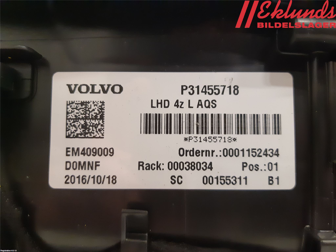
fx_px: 252
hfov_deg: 67.3
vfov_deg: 53.1
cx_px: 168
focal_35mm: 26
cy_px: 126
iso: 250
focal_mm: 3.93
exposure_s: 1/25
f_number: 1.7
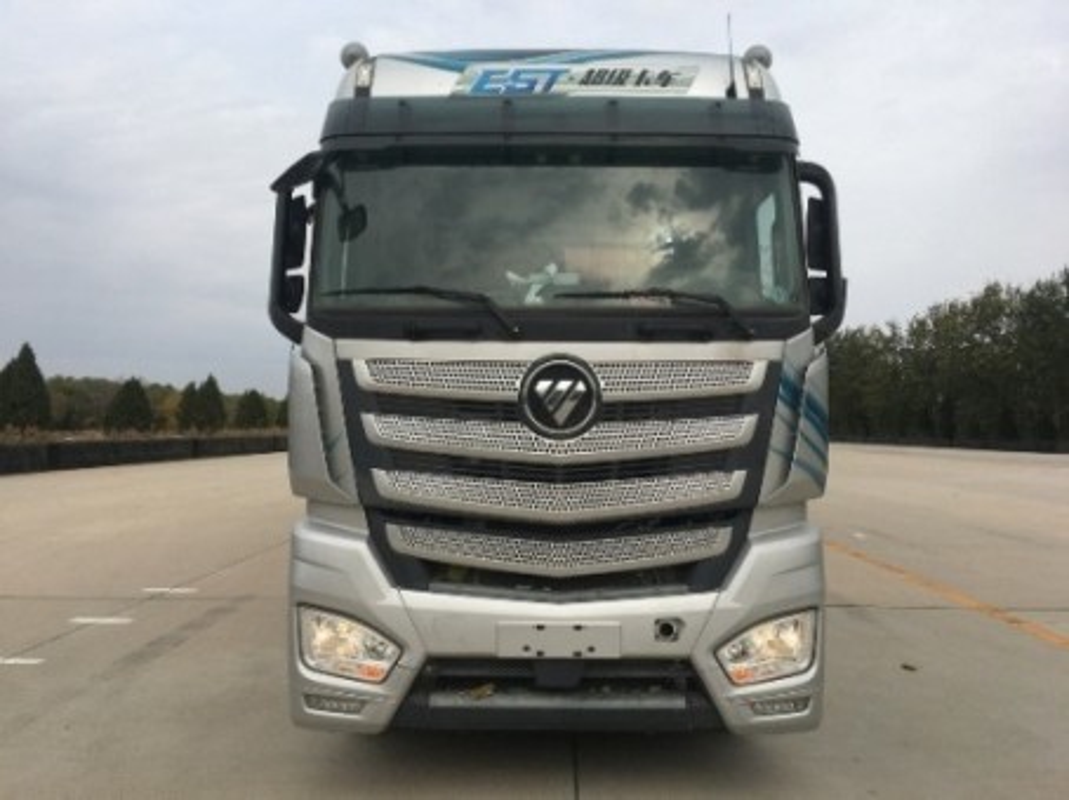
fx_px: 895
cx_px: 534
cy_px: 400
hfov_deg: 61.7
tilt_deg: +3.7
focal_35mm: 29
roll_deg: -0.8
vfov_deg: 48.2
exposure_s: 1/1282
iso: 25
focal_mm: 4.15
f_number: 2.2
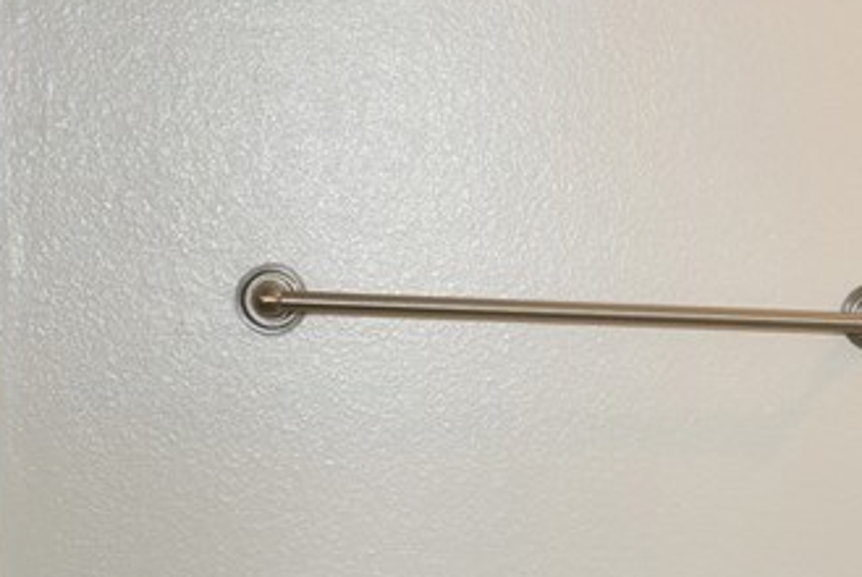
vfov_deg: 16.2
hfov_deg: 23.7
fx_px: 2013
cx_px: 739
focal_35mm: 84
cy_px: 442
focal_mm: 18
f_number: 3.5
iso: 100
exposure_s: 1/60
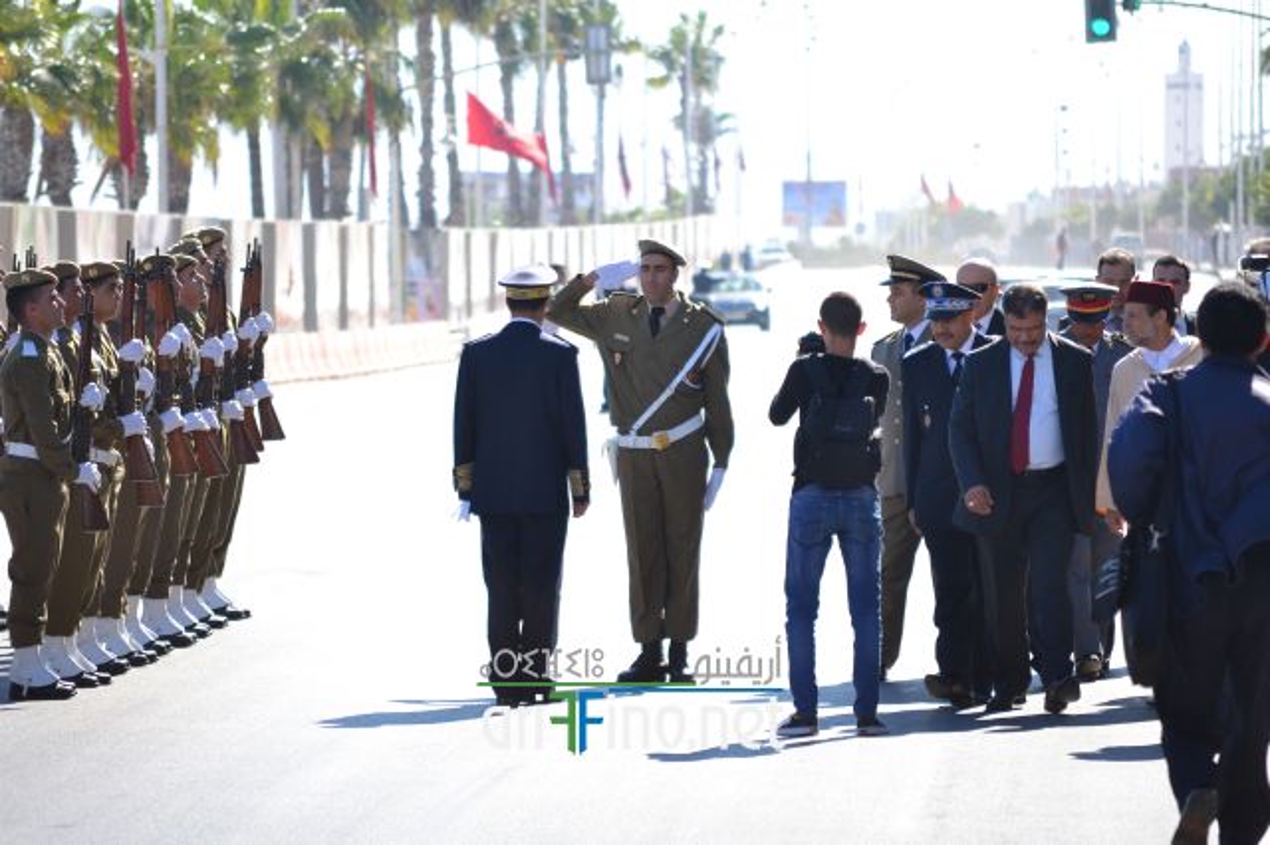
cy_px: 422
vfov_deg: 4.6
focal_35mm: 300
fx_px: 10577
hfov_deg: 6.9
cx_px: 635
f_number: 5.6
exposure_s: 1/500
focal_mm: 200
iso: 110
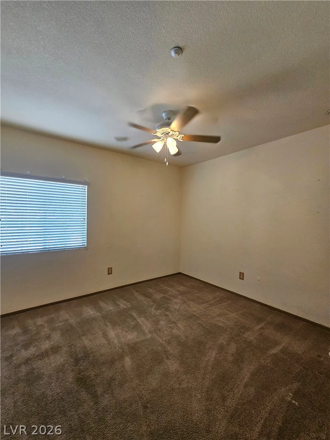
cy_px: 220
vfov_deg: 106.2
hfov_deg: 89.9
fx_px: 165
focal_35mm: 13
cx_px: 165
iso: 160
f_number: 2.2
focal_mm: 2.2
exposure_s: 1/60.2
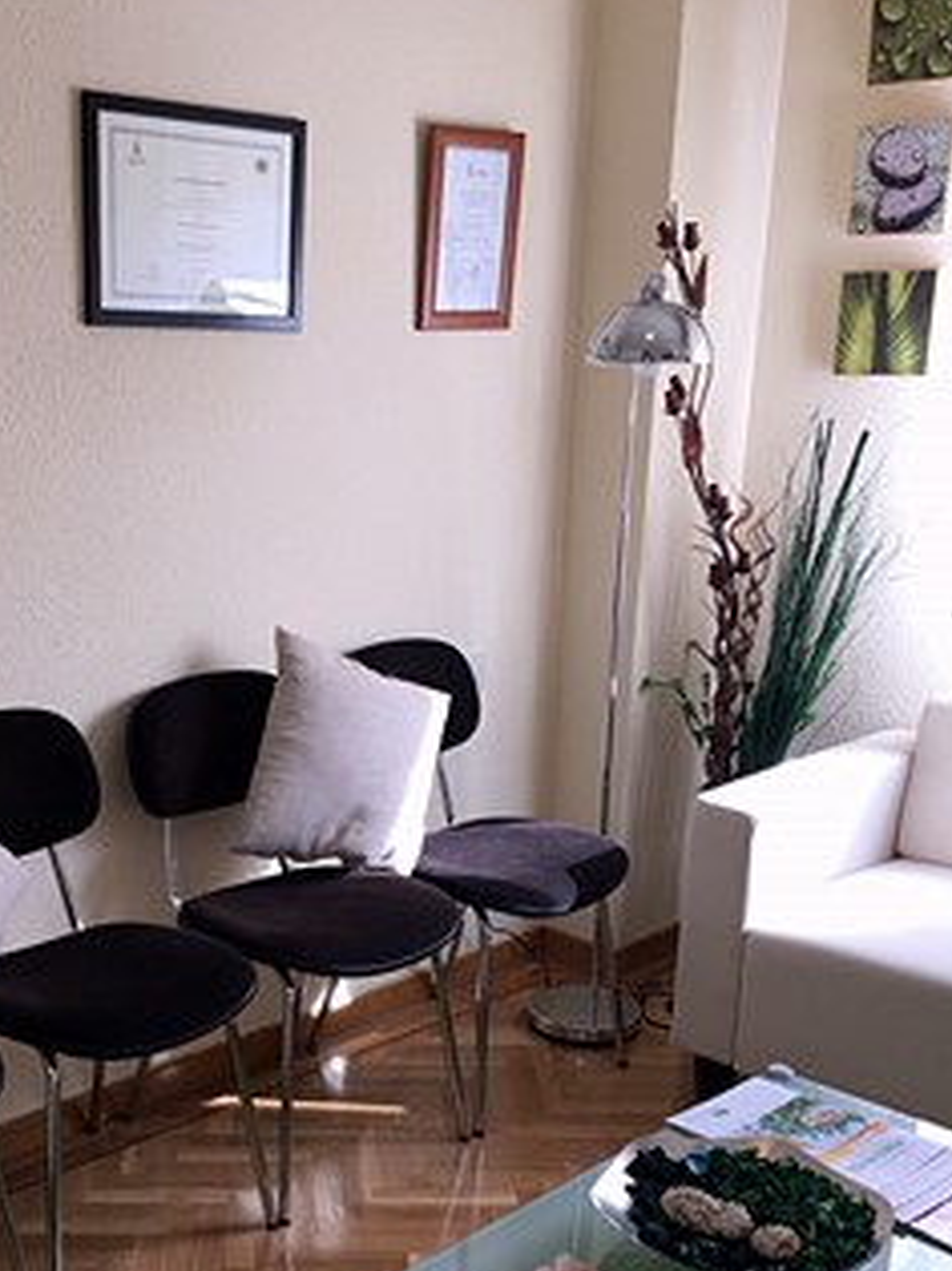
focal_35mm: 43
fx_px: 1578
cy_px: 890
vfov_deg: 43.0
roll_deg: +0.2
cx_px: 270
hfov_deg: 33.1
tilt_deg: -19.2
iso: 32
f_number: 2.2
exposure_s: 1/50
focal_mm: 4.15
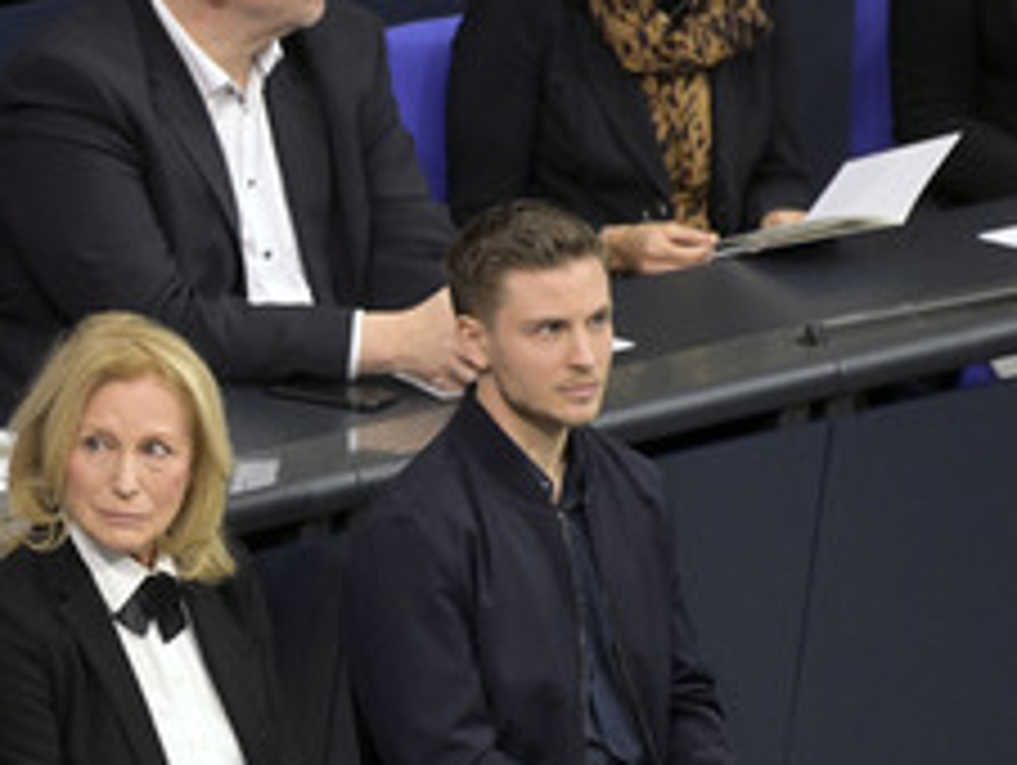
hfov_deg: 2.4
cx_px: 25
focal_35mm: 842
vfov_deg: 1.8
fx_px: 24764
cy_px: 454
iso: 10000
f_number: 5.6
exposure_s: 1/320
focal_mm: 440
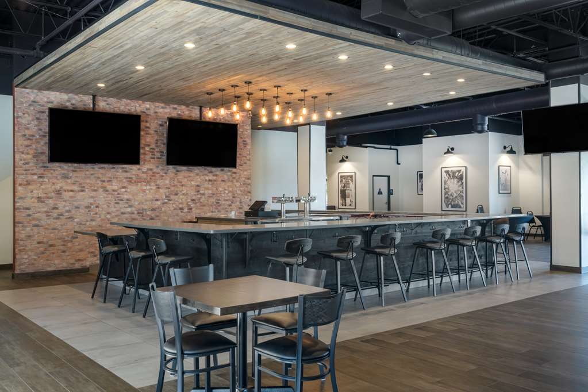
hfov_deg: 55.8
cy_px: 196
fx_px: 555
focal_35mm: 34
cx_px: 294
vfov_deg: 38.9
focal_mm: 34
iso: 400
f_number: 11
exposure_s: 1.6
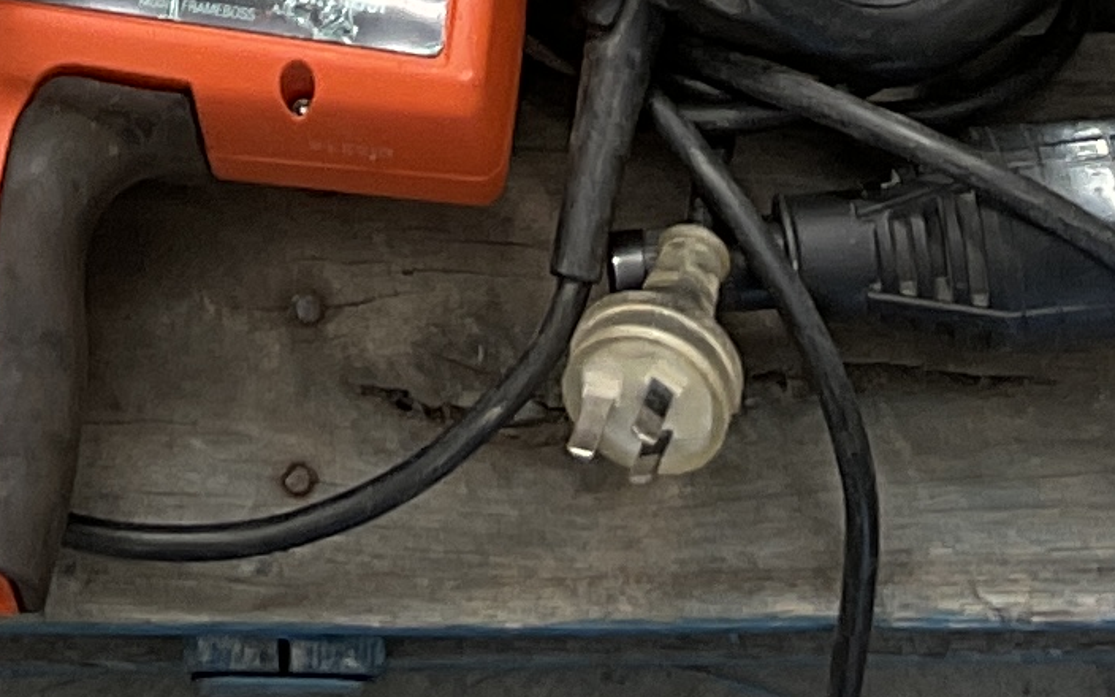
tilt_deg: -66.7
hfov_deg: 11.9
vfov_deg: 6.6
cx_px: 260
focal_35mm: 176
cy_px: -1600
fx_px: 5348
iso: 32
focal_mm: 3
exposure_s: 1/122
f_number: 1.8
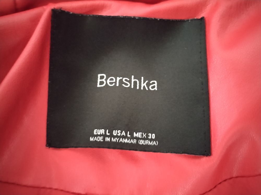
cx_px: 130
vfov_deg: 53.1
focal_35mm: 26
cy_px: 98
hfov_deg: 67.3
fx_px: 196
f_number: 1.8
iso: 12687
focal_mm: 4.75
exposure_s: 1/10
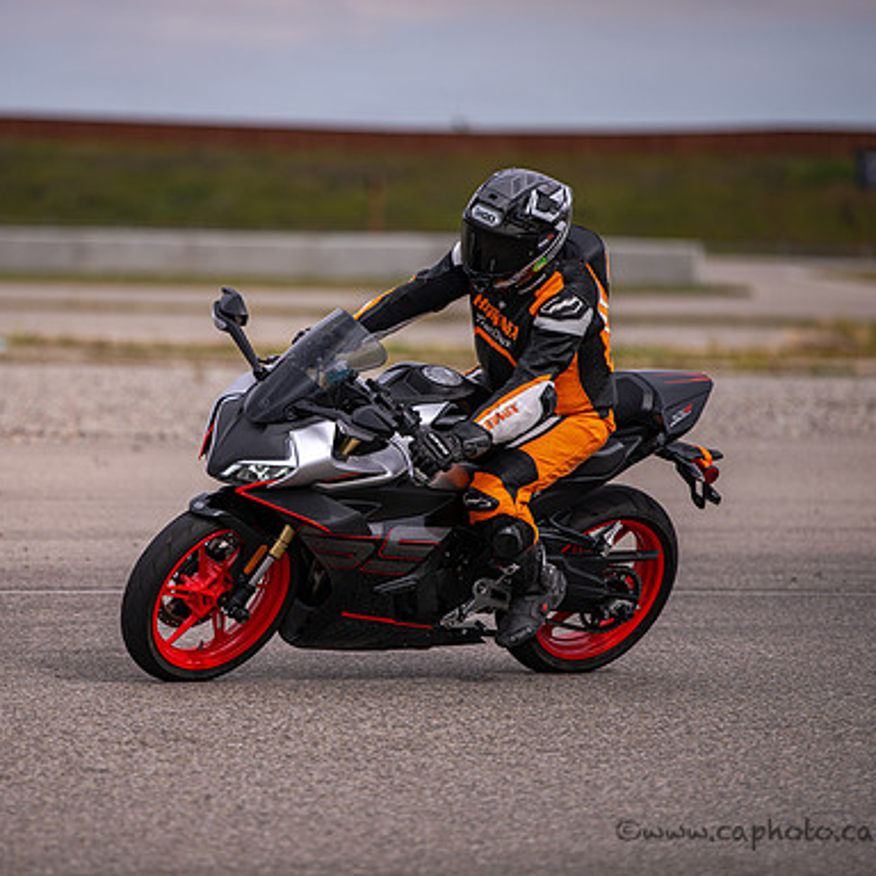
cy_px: 437
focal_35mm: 257
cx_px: 303
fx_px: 7358
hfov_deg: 6.8
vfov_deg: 6.8
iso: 64
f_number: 2.8
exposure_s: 1/1600
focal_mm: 200
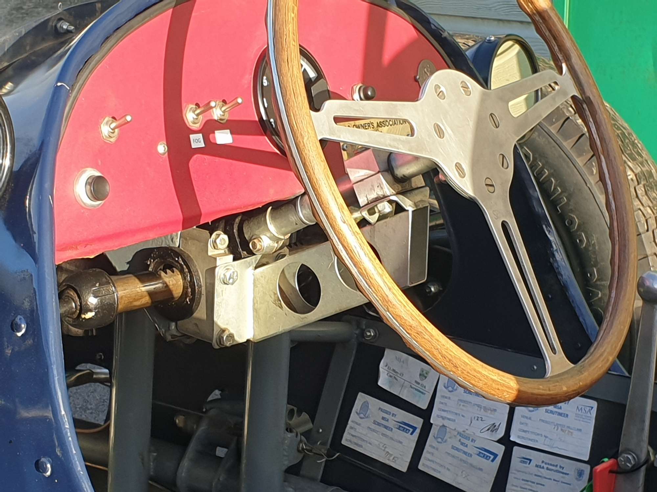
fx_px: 493
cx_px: 328
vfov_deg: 53.1
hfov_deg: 67.3
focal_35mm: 26
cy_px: 246
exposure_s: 1/393
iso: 50
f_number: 2.4
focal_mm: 4.3
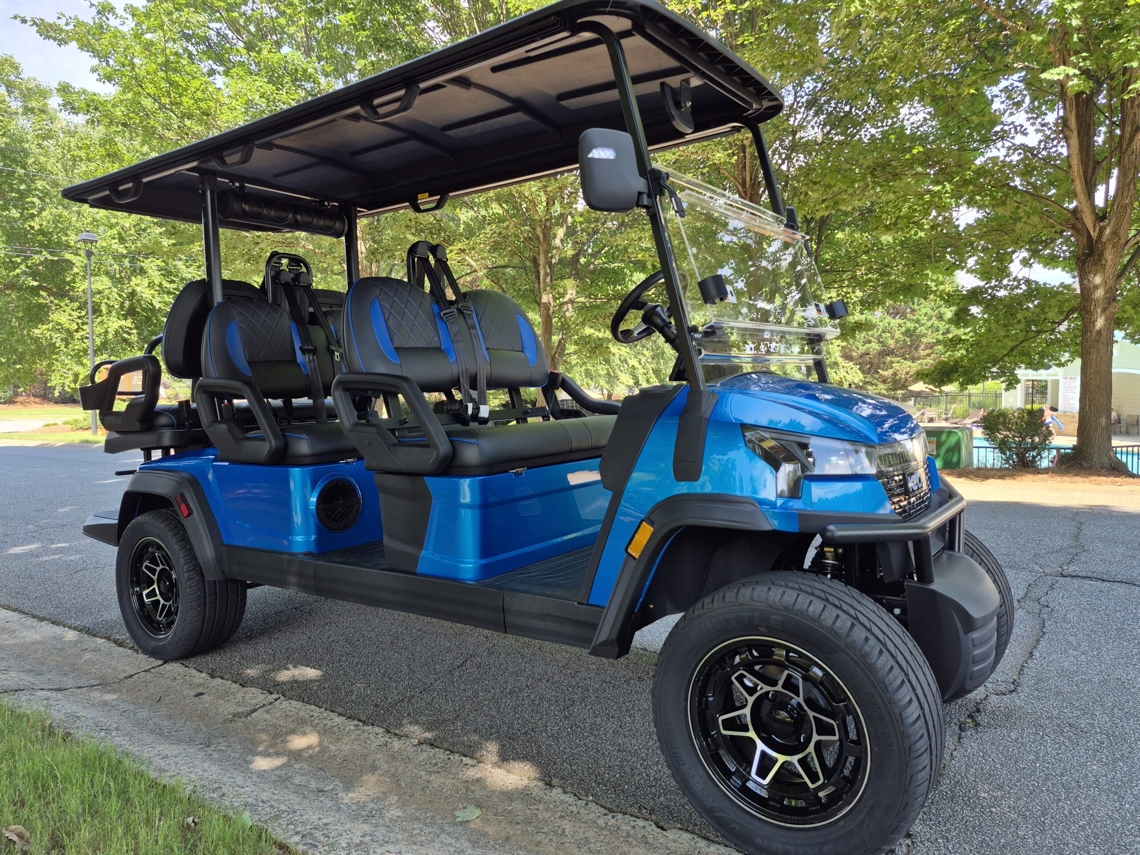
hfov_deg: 73.9
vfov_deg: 58.9
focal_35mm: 23
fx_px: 757
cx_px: 570
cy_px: 428
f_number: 1.8
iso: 25
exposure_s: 1/273
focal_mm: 5.4
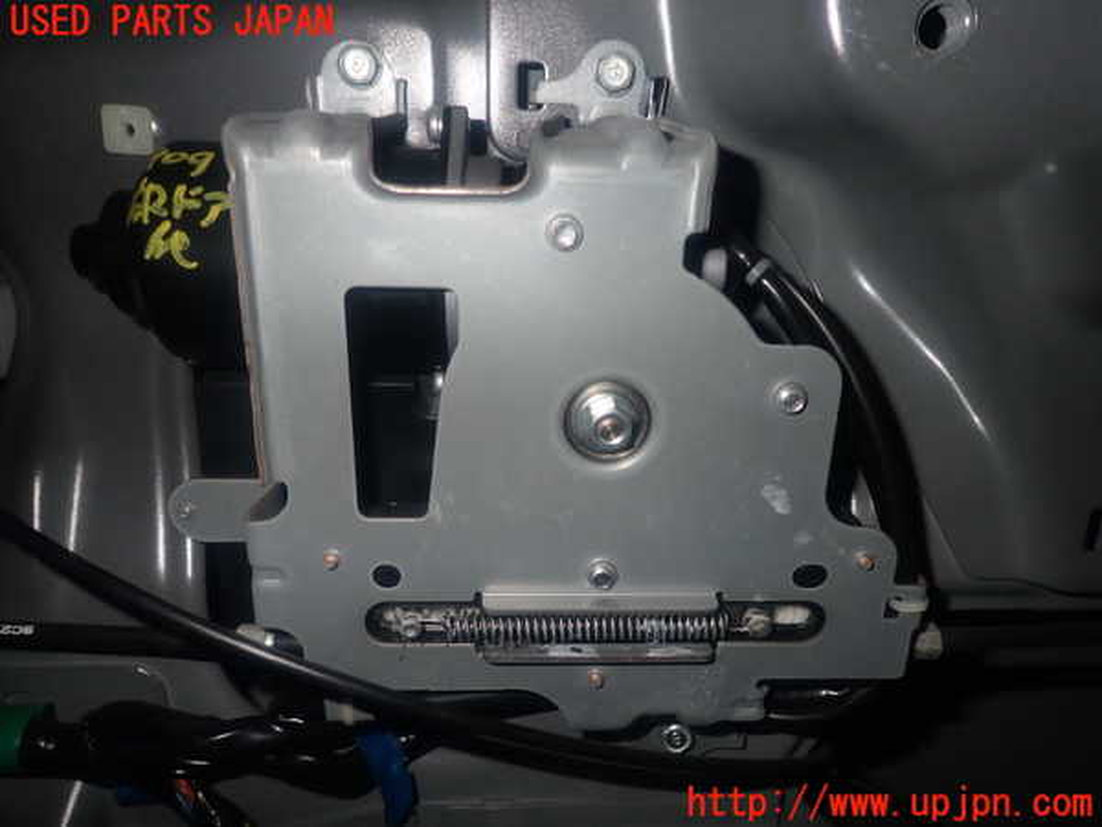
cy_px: 414
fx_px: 796
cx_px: 551
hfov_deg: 69.4
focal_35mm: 25
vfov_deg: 54.9
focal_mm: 4.5
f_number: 5.6
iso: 200
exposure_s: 1/30
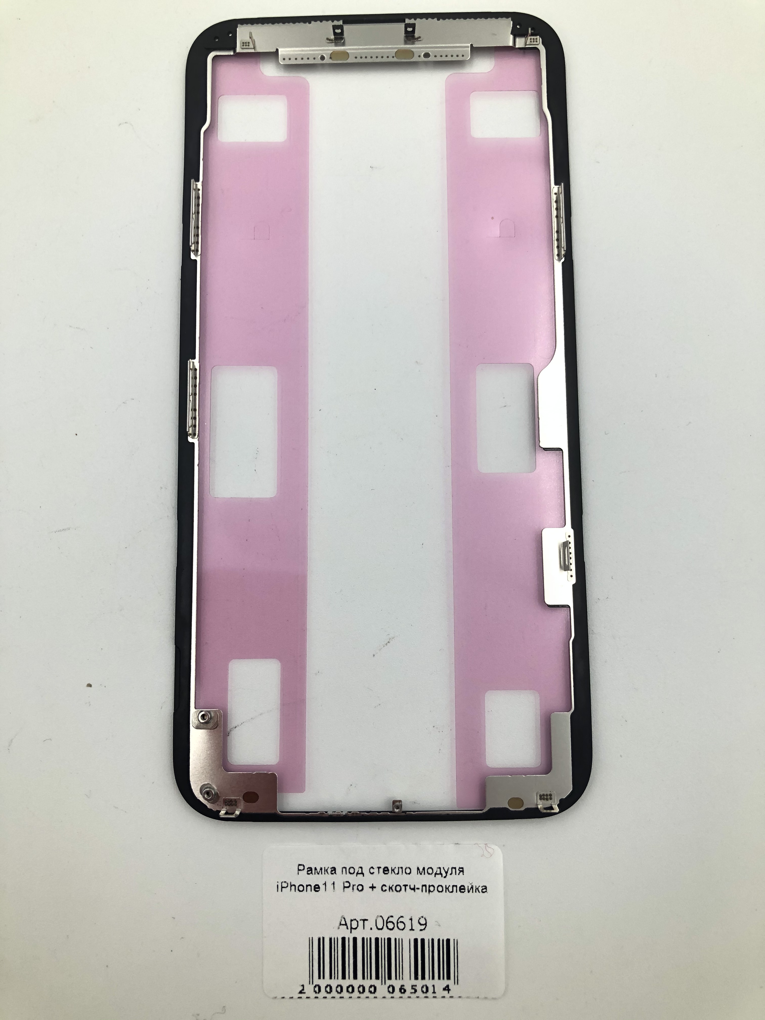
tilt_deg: -85.7
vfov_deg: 63.4
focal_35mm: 28
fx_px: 825
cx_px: 382
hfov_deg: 49.7
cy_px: 510
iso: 20
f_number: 1.8
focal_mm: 3.99
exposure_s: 1/615
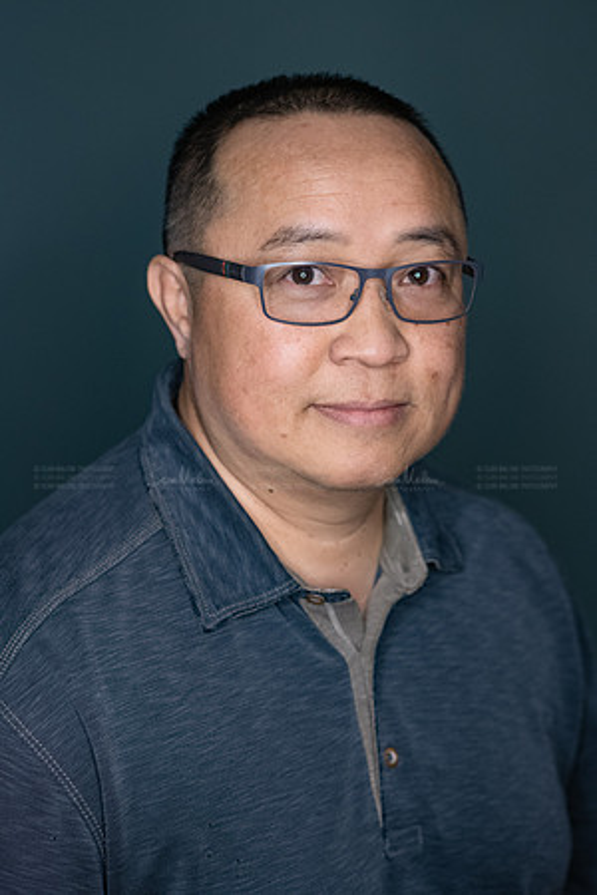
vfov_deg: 23.9
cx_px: 298
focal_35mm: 85
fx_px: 2114
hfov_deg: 16.1
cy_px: 448
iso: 2000
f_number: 3.5
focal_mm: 85
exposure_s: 1/250
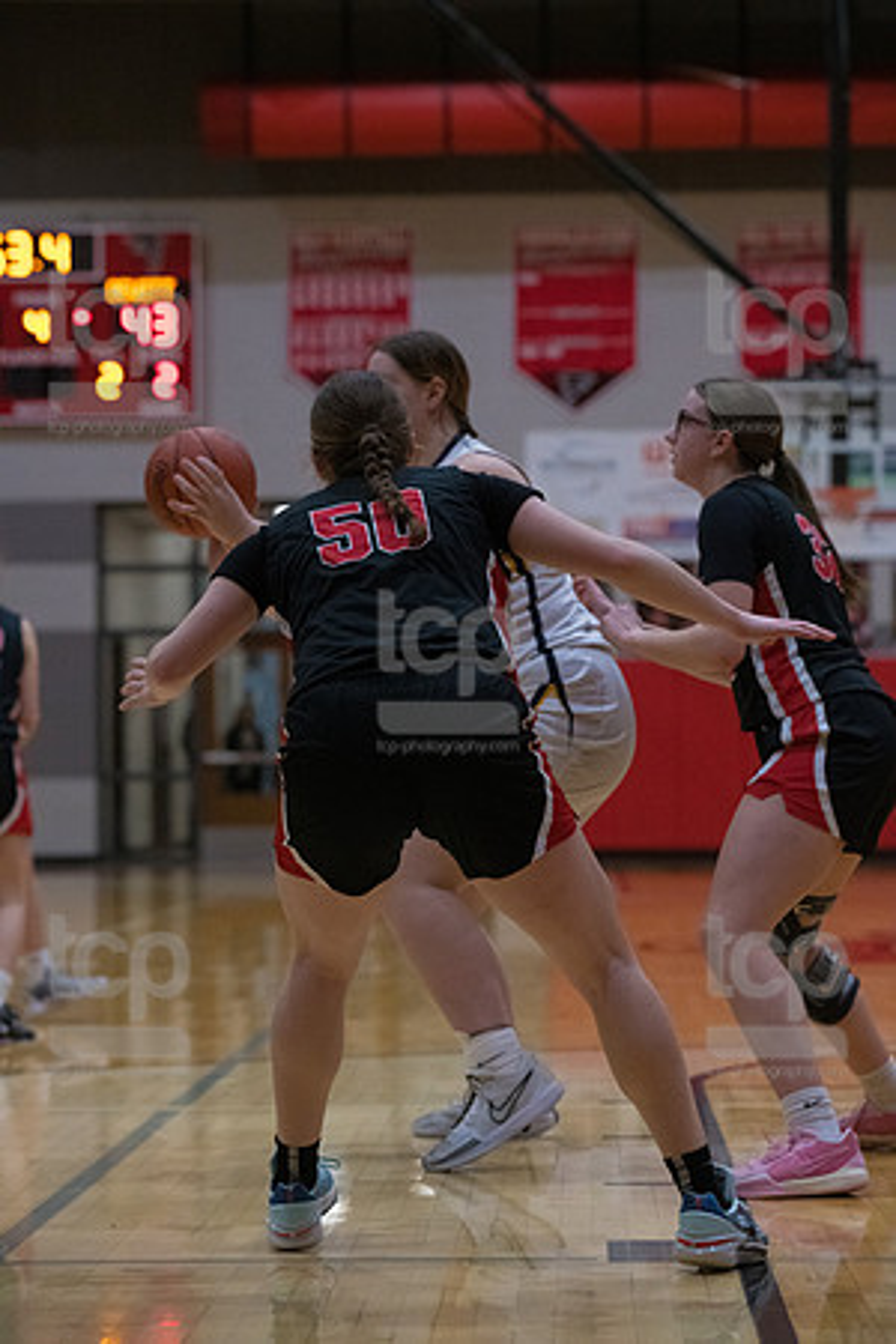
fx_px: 4106
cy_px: 672
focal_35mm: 110
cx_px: 448
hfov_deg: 12.5
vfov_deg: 18.6
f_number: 4
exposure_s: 1/1600
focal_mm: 110
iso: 8000
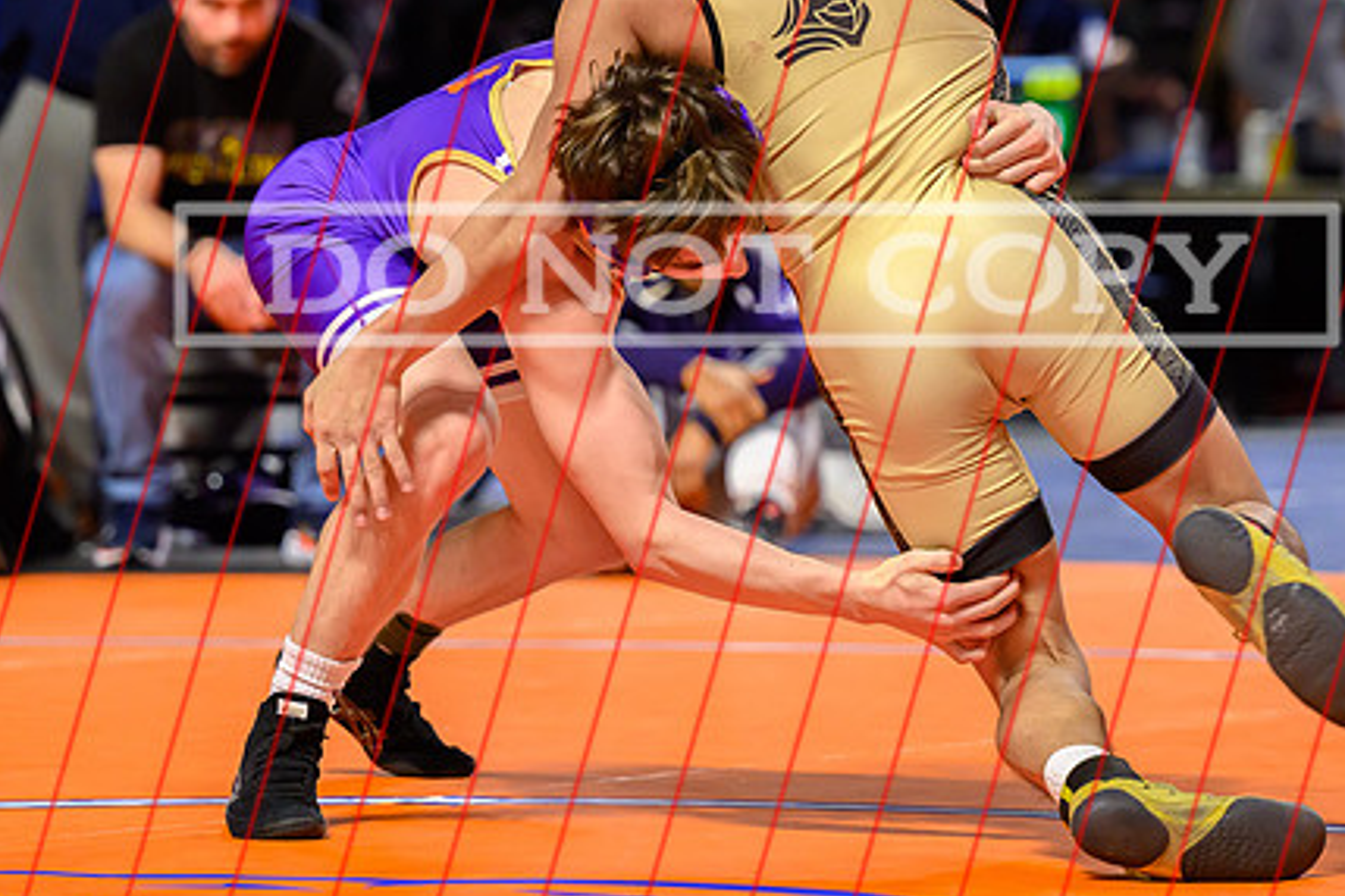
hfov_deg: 9.9
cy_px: 348
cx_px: 750
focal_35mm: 208
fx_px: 7771
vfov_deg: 6.6
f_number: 3.5
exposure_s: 1/800
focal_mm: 140
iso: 4000
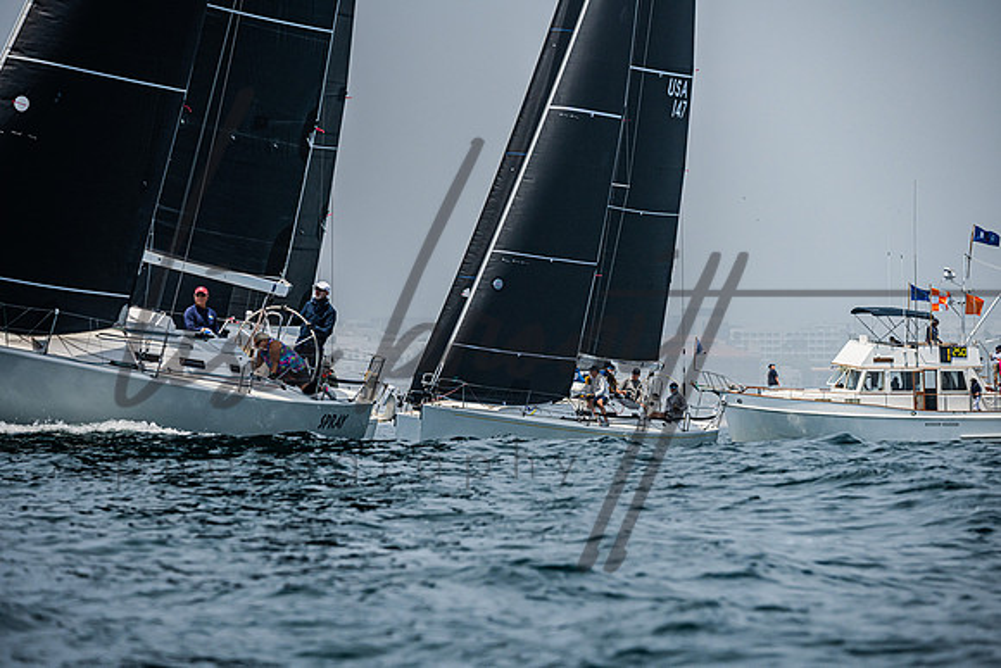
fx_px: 7117
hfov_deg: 8.0
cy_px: 335
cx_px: 519
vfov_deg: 5.4
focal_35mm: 256
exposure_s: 1/5000
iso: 400
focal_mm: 240
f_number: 6.3
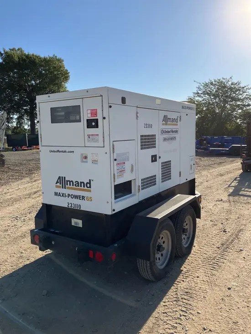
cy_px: 167
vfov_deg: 63.4
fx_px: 271
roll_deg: +1.9
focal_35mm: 28
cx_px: 126
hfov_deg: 49.8
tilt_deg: -5.9
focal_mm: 3.99
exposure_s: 1/2667
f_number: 1.8
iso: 32
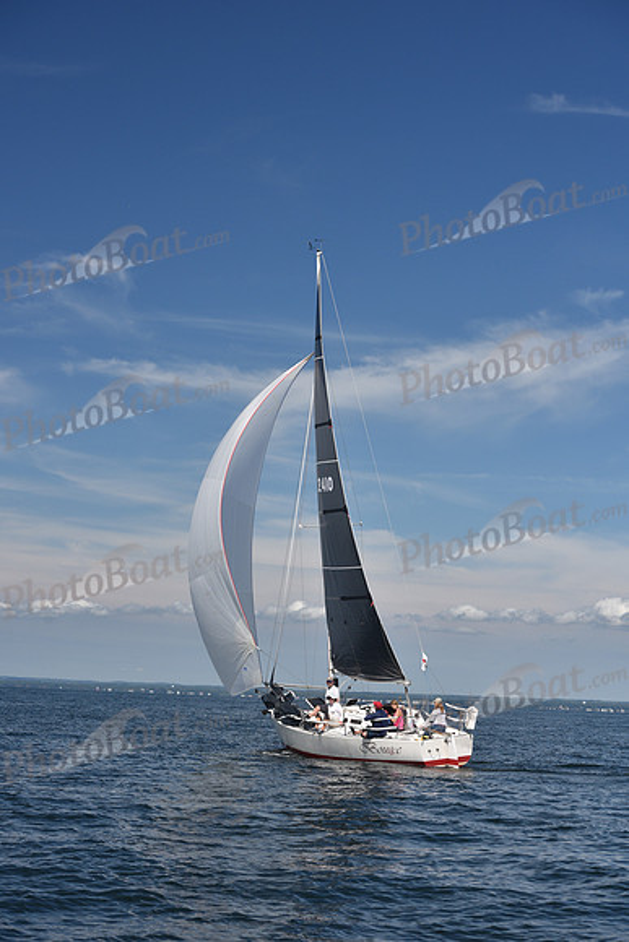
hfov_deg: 19.5
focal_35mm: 70
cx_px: 314
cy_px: 471
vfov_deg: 28.8
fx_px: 1833
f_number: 7.1
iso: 200
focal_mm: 70
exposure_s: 1/500
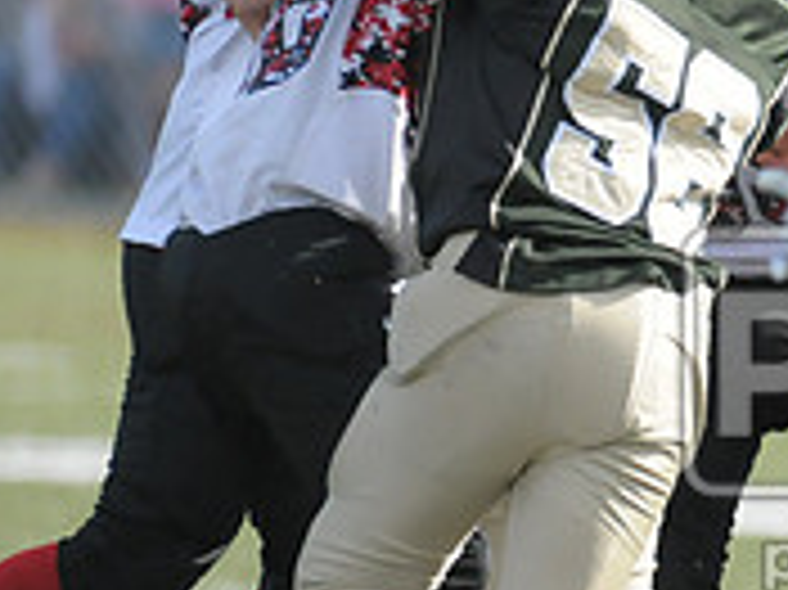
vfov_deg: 1.1
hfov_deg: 1.4
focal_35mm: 1387
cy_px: 394
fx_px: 31552
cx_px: 1220
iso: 1600
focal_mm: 290
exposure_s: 1/5000
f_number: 4
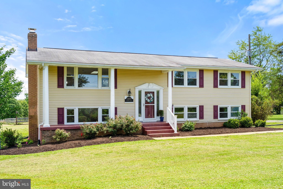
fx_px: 267
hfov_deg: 55.8
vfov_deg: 38.9
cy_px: 94
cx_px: 142
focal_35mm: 34
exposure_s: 1/640
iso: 400
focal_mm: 34
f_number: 8
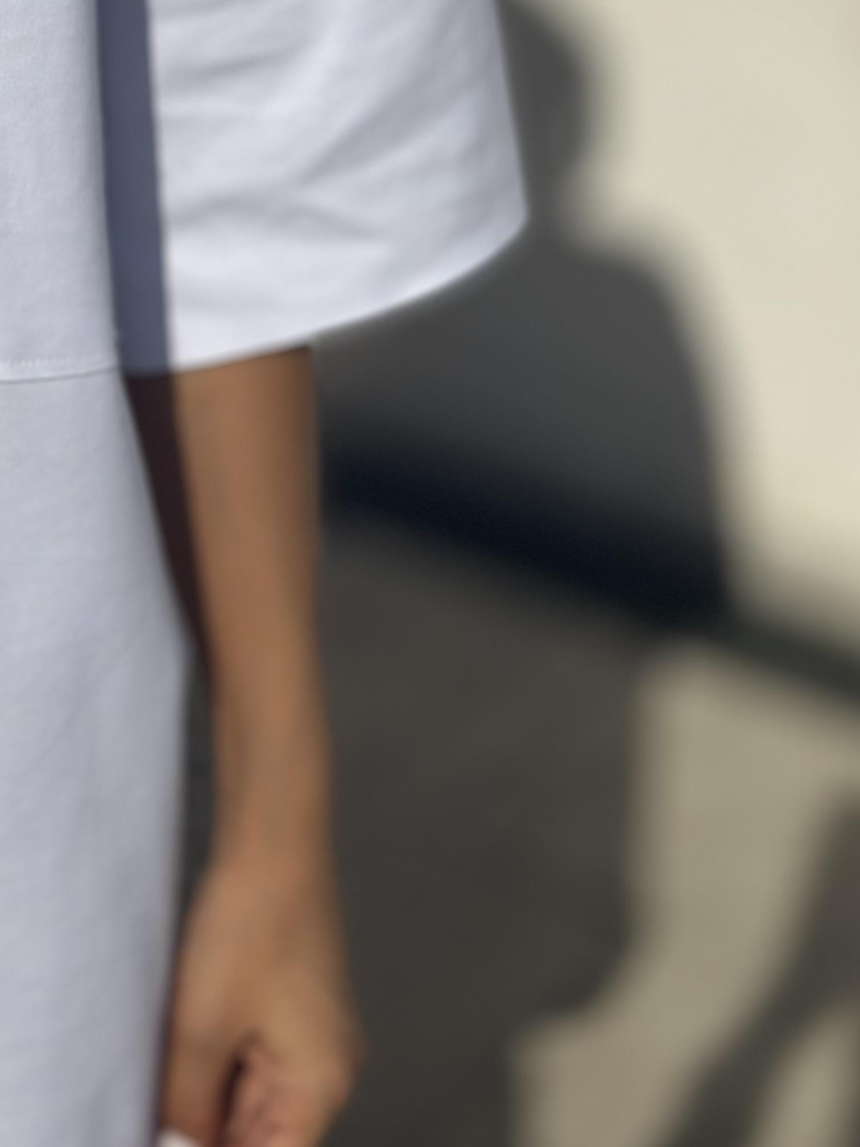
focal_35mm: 96
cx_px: 37
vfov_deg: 20.0
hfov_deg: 15.2
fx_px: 3180
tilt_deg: -24.6
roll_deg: -1.5
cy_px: 100
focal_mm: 6.86
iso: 64
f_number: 1.78
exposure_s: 1/18868
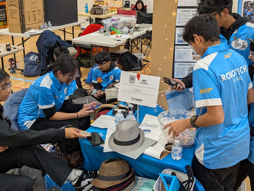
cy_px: 62
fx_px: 301
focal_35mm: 41
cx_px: 136
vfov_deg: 34.9
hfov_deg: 45.7
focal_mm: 6.9
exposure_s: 1/167
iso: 91
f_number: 1.68
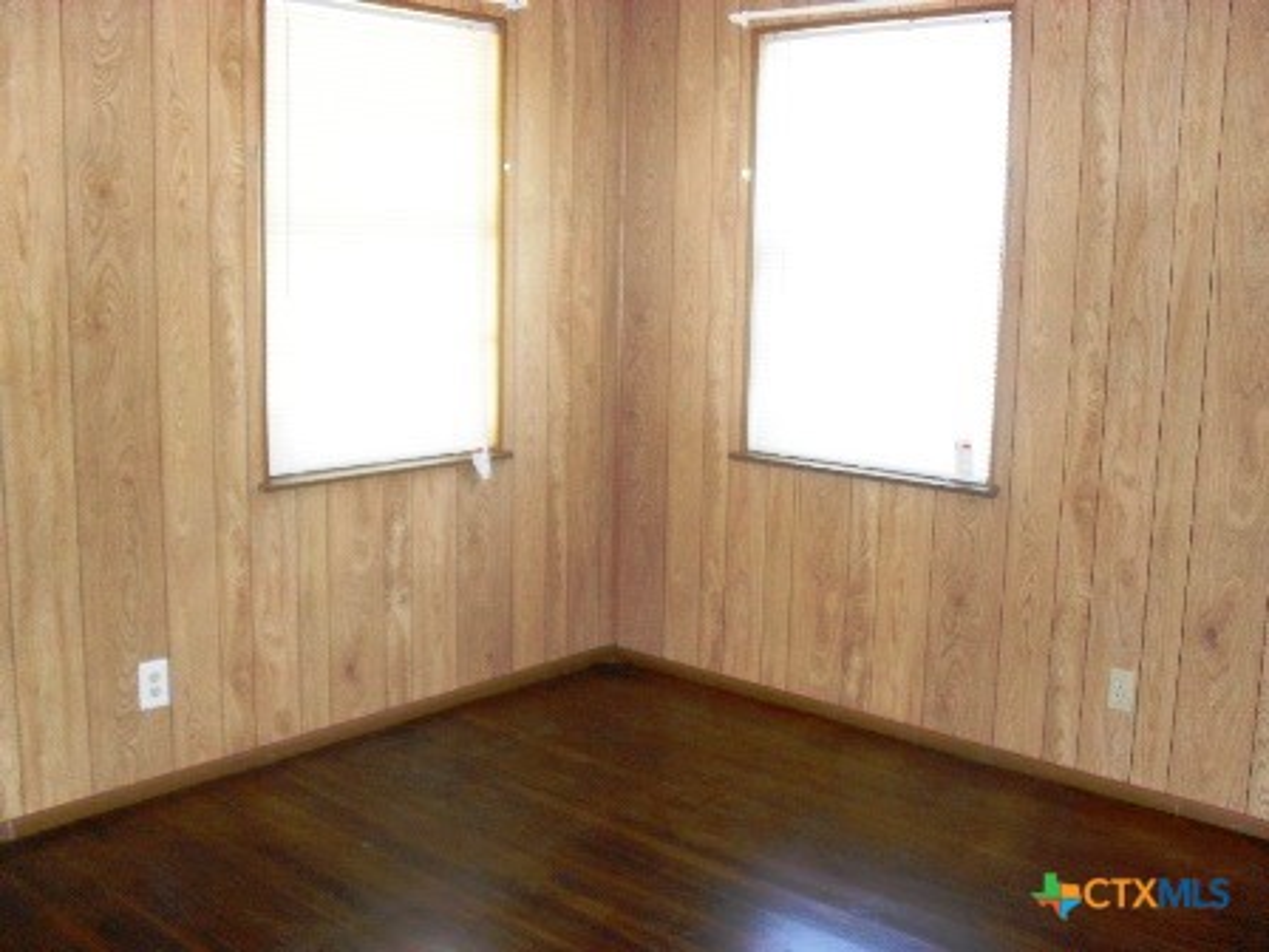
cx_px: 634
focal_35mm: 35
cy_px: 476
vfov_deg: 40.7
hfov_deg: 52.6
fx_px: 1283
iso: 320
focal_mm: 6.3
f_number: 3.2
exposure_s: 1/45
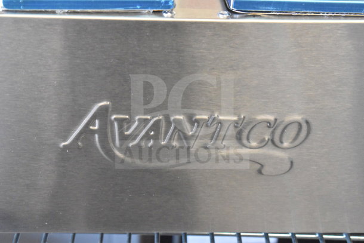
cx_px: 182
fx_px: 834
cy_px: 122
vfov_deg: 16.6
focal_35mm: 82
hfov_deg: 24.6
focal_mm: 55
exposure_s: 1/100
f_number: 5.6
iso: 8000
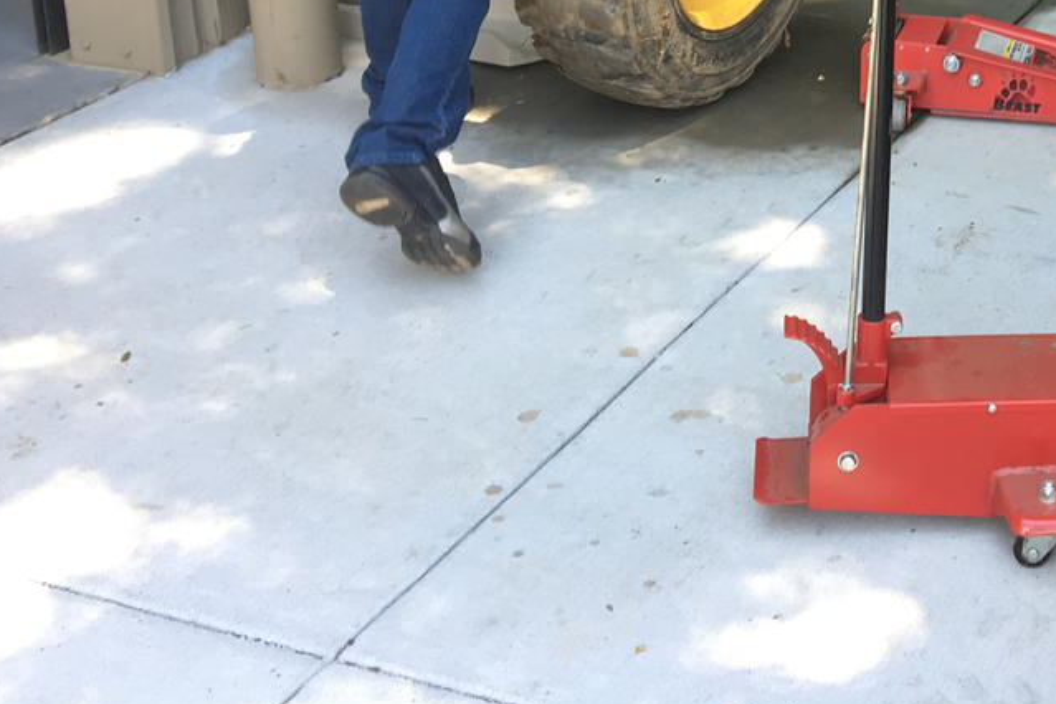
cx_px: 1102
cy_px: -178
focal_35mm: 68
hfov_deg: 27.6
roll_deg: -0.6
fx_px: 1995
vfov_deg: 18.8
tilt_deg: -14.7
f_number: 2.2
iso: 25
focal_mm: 4.15
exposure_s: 1/120
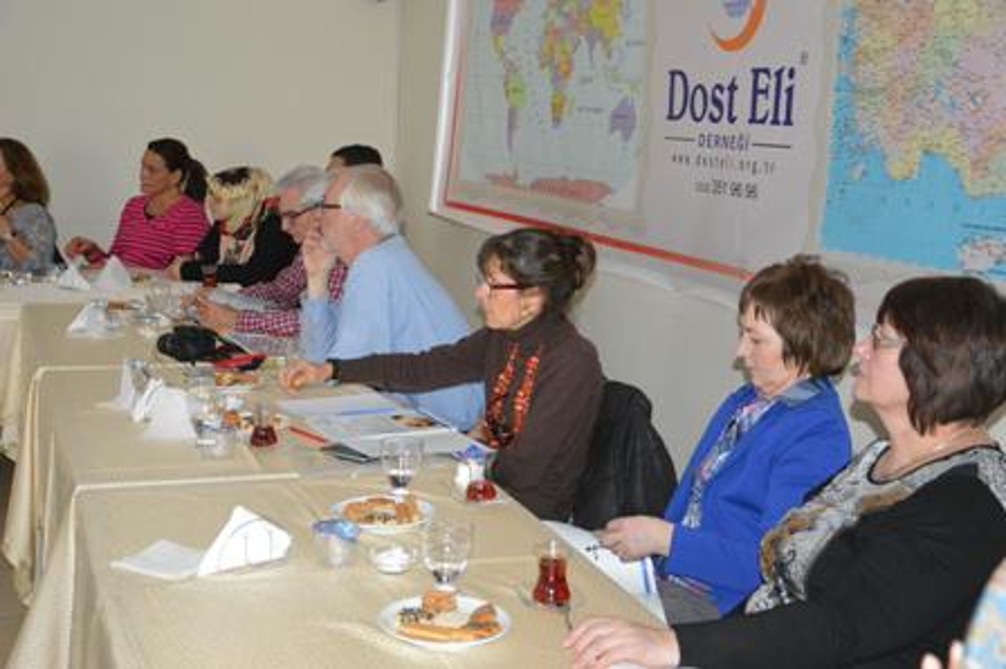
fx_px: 1424
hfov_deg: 38.9
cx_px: 503
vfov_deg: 26.4
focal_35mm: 51
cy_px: 334
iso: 2800
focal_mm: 34
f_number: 4.2
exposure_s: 1/60
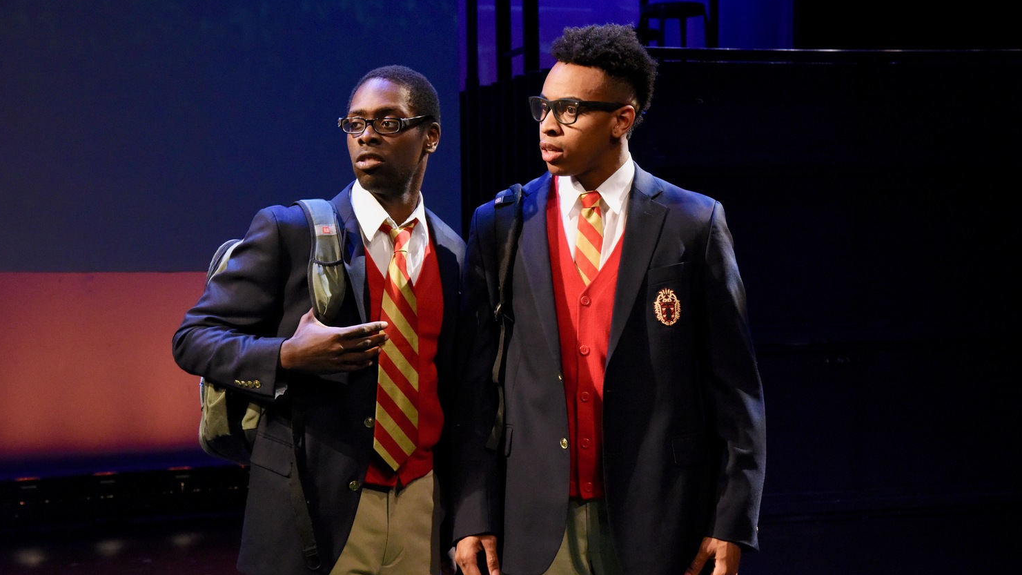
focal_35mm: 69
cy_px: 314
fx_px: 1870
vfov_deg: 17.5
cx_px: 513
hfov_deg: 30.6
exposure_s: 1/160
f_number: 8
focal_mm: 65
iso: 6400
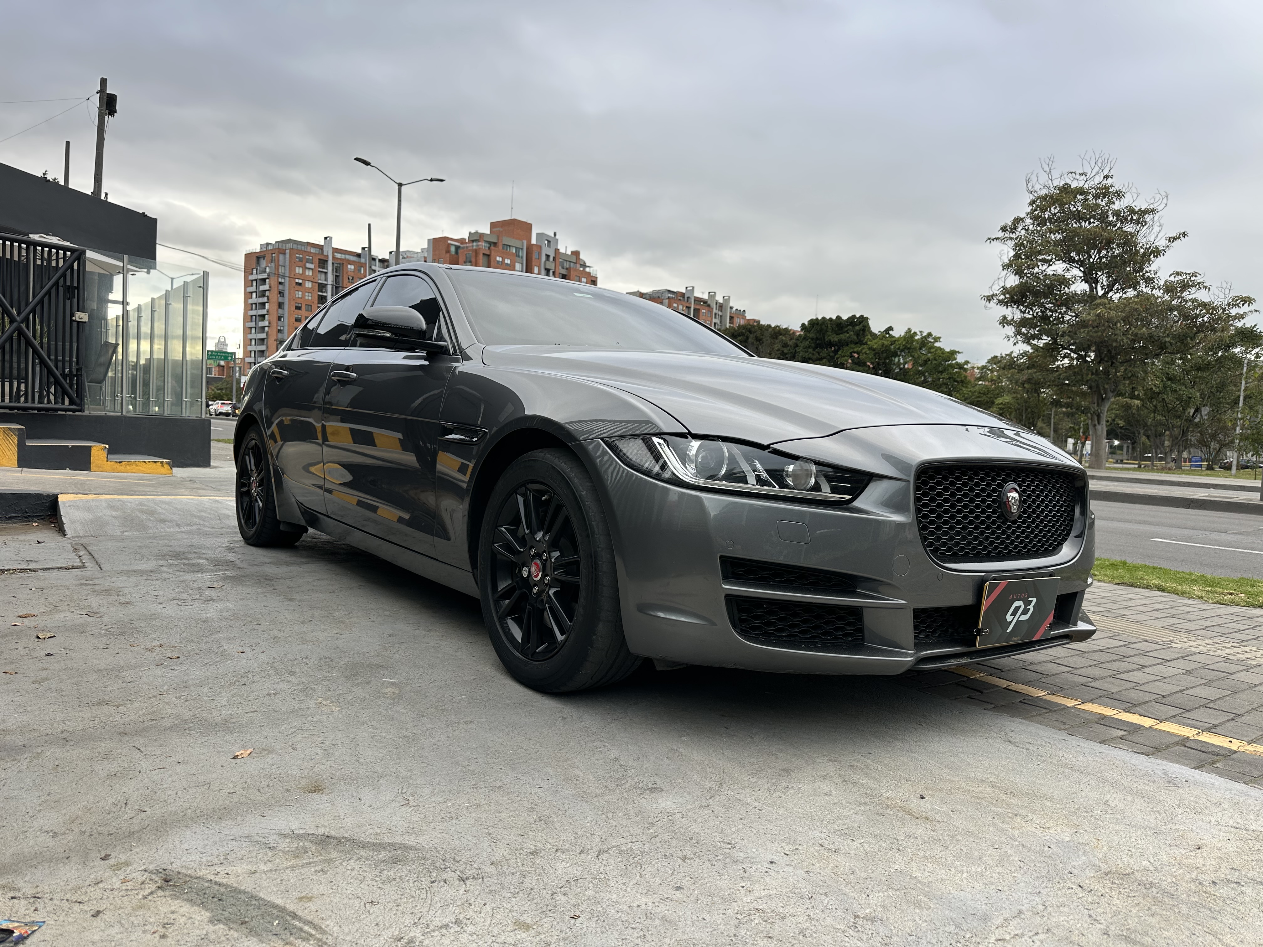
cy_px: 474
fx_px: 876
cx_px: 632
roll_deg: -3.1
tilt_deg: -2.6
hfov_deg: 71.6
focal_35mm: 24
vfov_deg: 56.8
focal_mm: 6.86
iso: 64
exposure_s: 1/126
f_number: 1.78
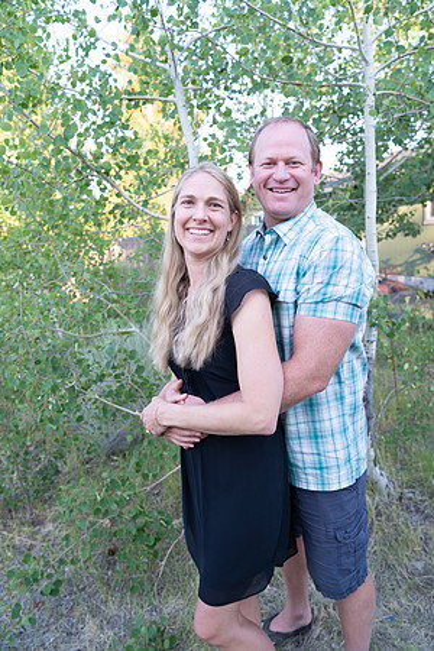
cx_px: 217
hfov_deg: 53.1
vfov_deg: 73.7
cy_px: 326
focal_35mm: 24
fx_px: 434
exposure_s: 1/160
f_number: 4
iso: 320
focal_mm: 24
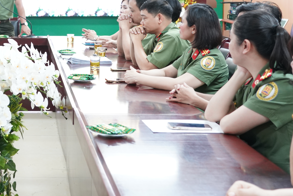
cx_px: 8
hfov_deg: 26.4
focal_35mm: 73
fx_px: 594
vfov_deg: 18.4
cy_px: 27
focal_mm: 37
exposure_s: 1/80
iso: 3200
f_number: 4
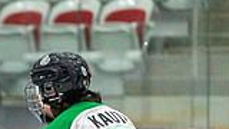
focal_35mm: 755
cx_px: -195
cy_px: 310
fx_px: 4584
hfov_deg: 2.8
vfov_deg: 1.6
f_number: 2.8
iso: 3200
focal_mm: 155
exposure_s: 1/1250
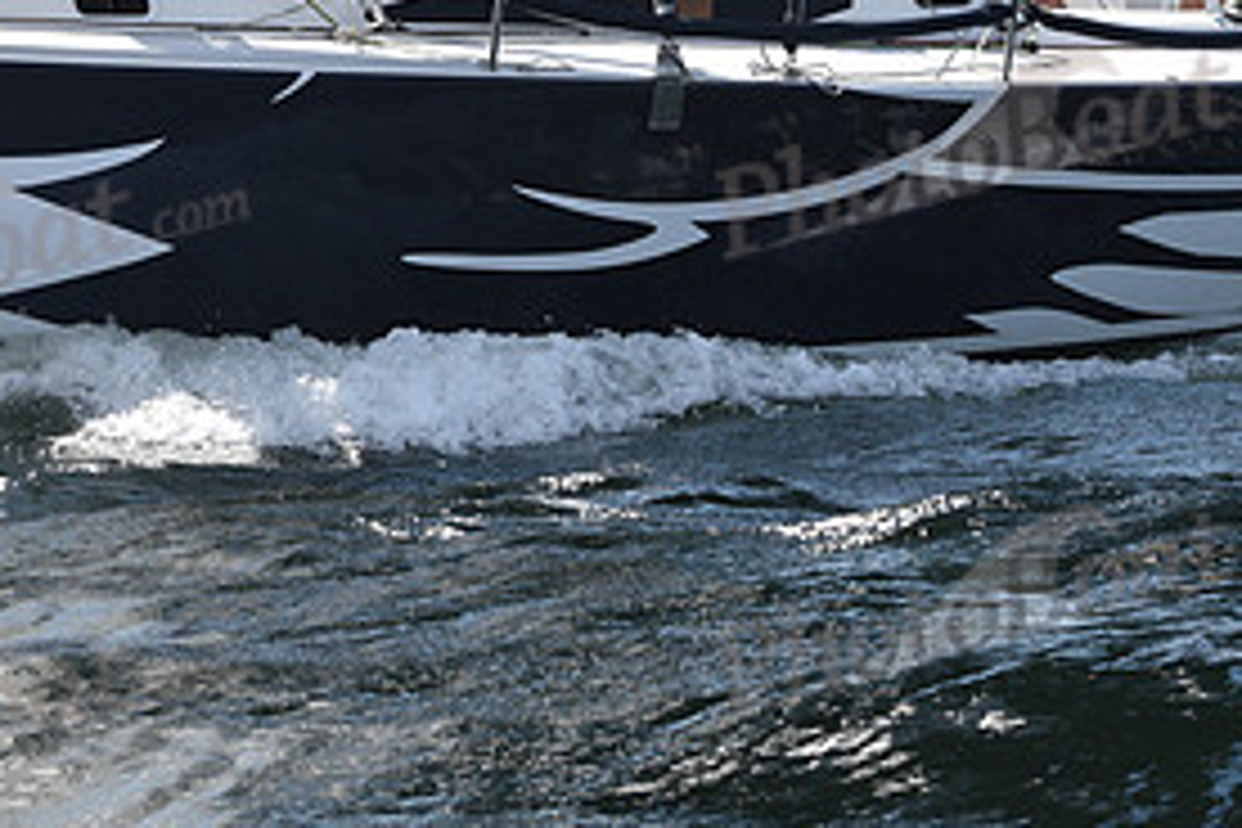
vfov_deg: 7.5
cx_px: 486
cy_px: -29
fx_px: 6244
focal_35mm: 181
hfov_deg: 11.4
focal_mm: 86
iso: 320
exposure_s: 1/1250
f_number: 9
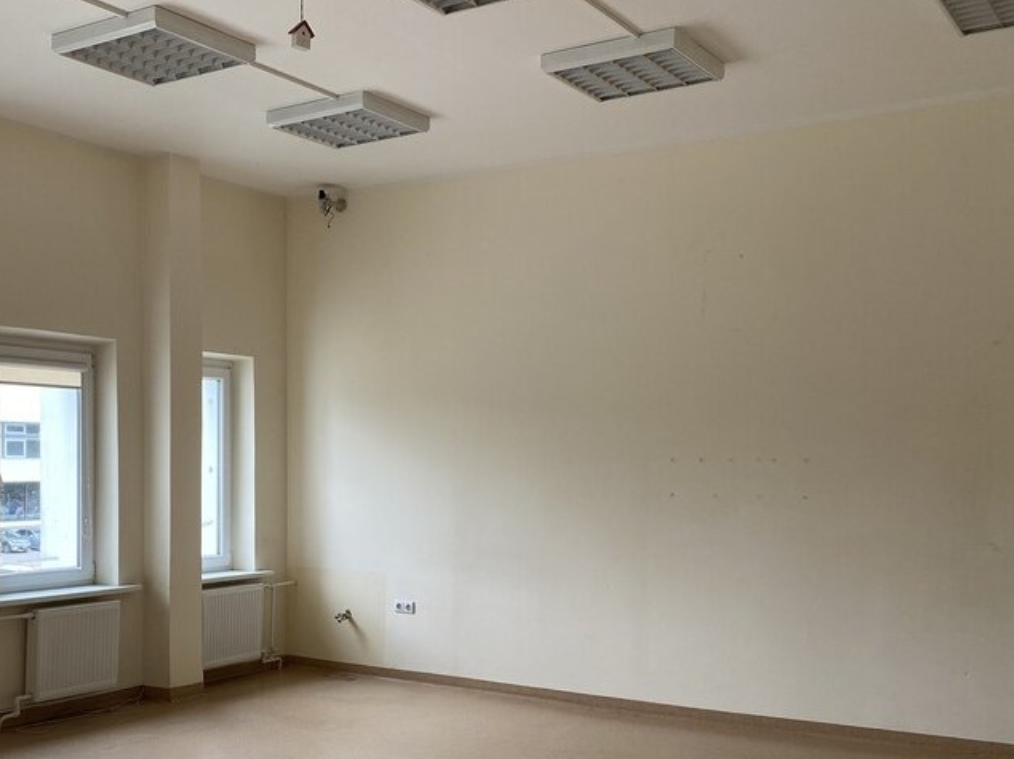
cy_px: 503
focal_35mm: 42
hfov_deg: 43.9
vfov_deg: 34.0
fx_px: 1230
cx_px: 310
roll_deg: +0.0
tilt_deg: -2.4
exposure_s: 1/121
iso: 80
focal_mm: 4.25
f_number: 1.8
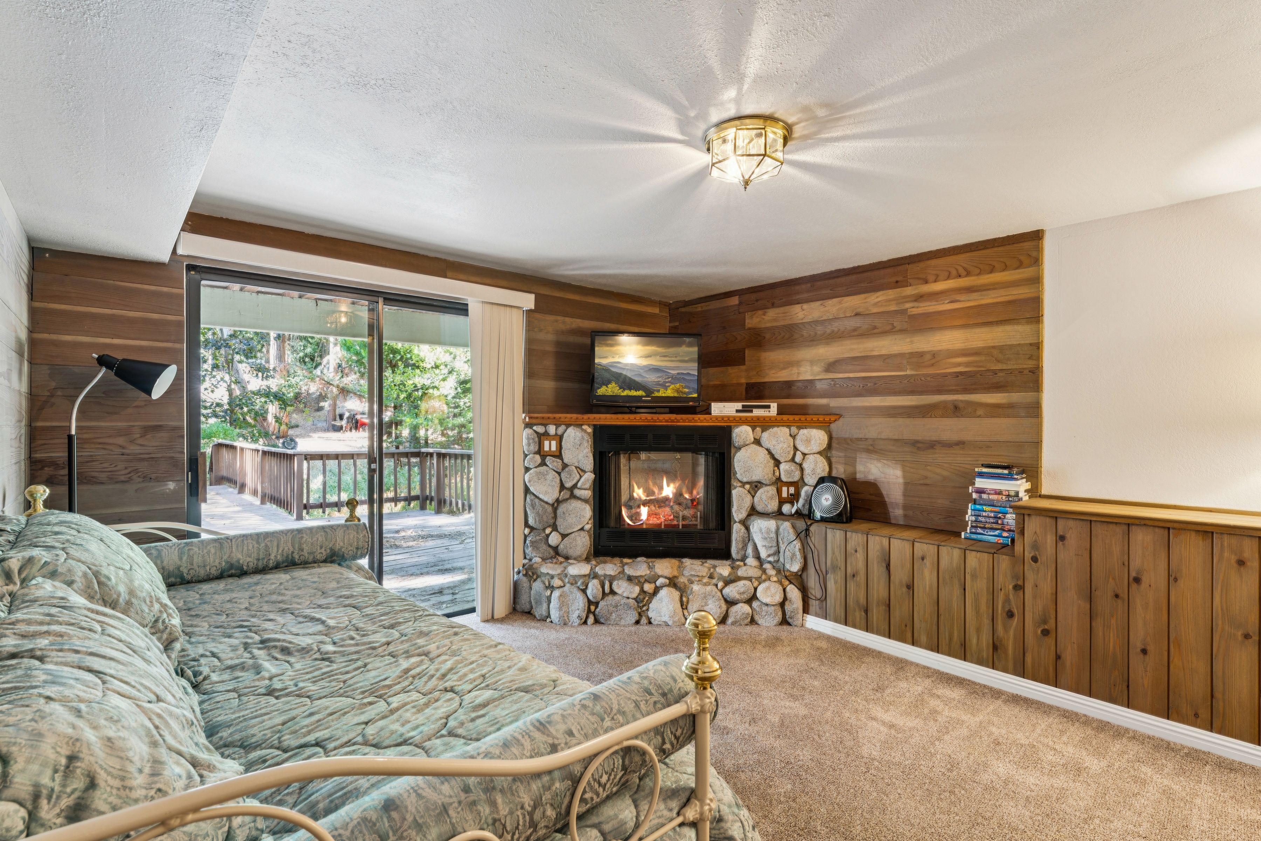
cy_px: 420
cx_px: 630
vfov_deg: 71.4
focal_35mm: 17
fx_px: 585
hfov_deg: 94.3
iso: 100
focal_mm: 16.7
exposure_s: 5
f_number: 13
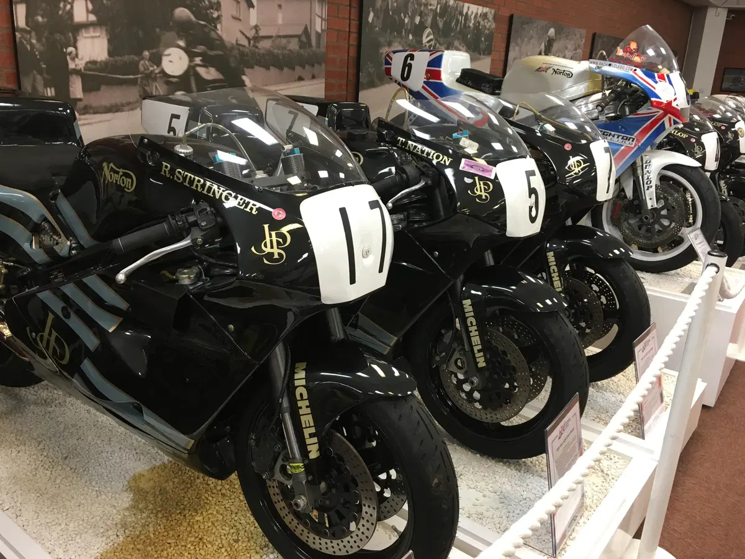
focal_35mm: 29
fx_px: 624
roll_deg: -3.1
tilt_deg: -16.9
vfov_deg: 48.2
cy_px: 280
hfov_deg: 61.7
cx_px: 372
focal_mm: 4.15
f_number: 2.2
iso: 125
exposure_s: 1/33
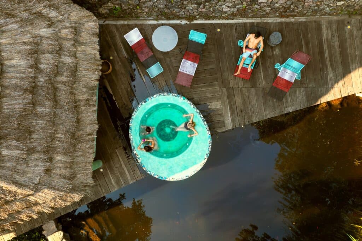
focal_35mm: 28
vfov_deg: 46.4
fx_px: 281
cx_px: 181
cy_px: 120
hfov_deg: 65.5
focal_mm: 10.26
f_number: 3.2
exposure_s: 1/30
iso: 400
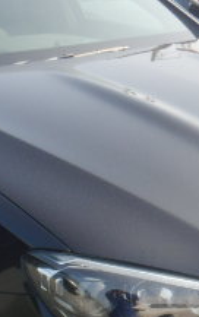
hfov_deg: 17.4
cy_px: 232
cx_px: 80
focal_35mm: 75
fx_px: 650
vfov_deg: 27.2
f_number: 2.8
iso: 125
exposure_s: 1/100
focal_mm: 4.3
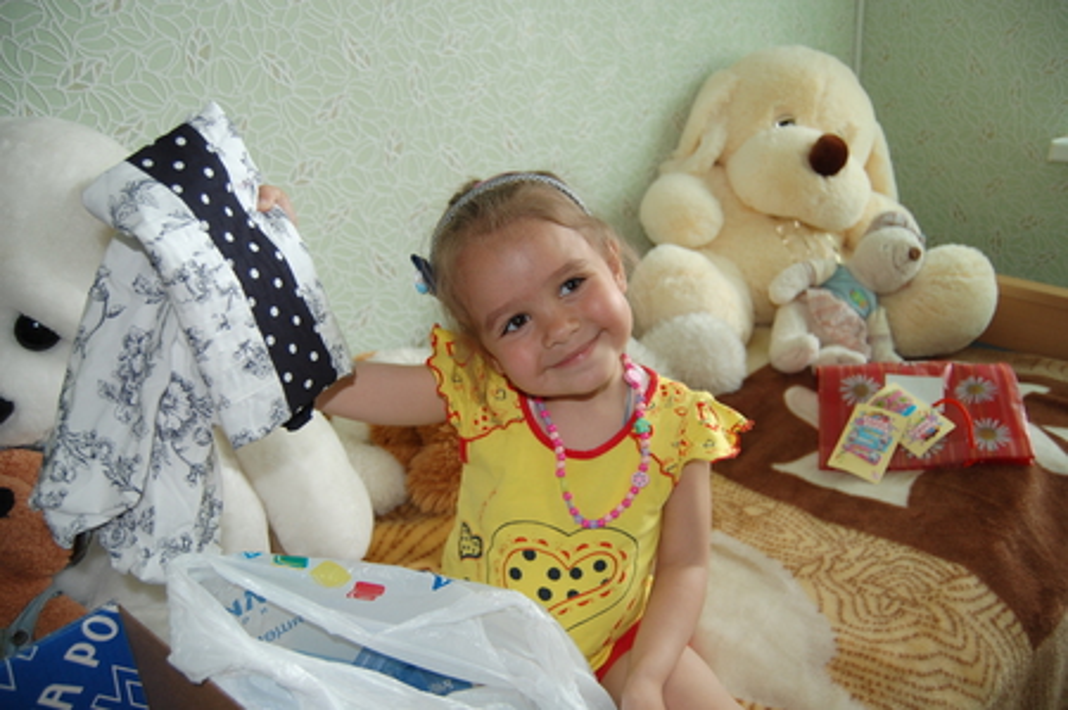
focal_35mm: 27
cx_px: 534
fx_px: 800
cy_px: 355
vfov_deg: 47.8
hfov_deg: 67.4
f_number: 3.5
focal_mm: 18
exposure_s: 1/60
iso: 400
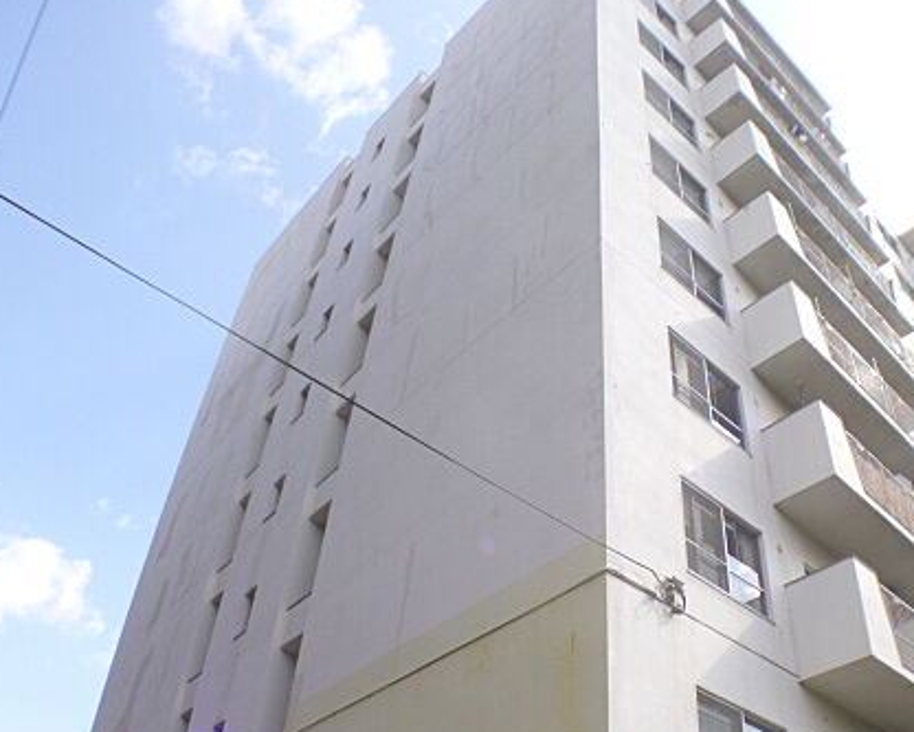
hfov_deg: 38.4
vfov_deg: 31.3
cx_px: 600
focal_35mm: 48
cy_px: 479
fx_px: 1299
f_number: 2.9
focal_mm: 5.7
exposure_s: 1/500
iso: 100
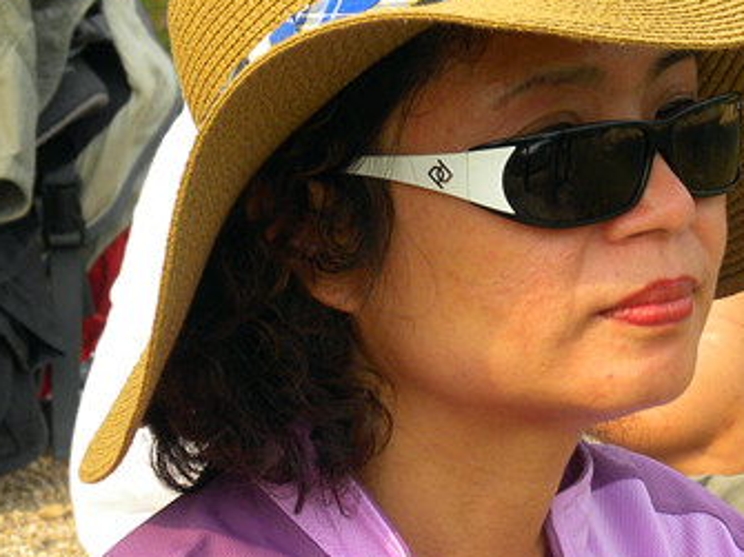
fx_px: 7391
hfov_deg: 5.8
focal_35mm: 344
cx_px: 595
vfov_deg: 4.3
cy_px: 242
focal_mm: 25.7
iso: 64
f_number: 4.5
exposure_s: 1/168
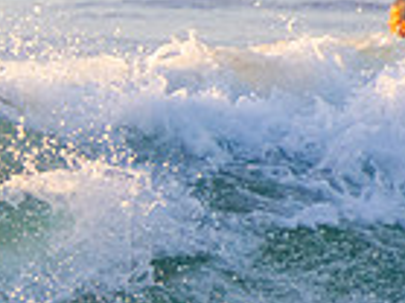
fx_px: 29189
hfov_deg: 0.8
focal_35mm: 2497
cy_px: 386
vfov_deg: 0.6
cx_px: -361
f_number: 5.6
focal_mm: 400
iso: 640
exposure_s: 1/1000
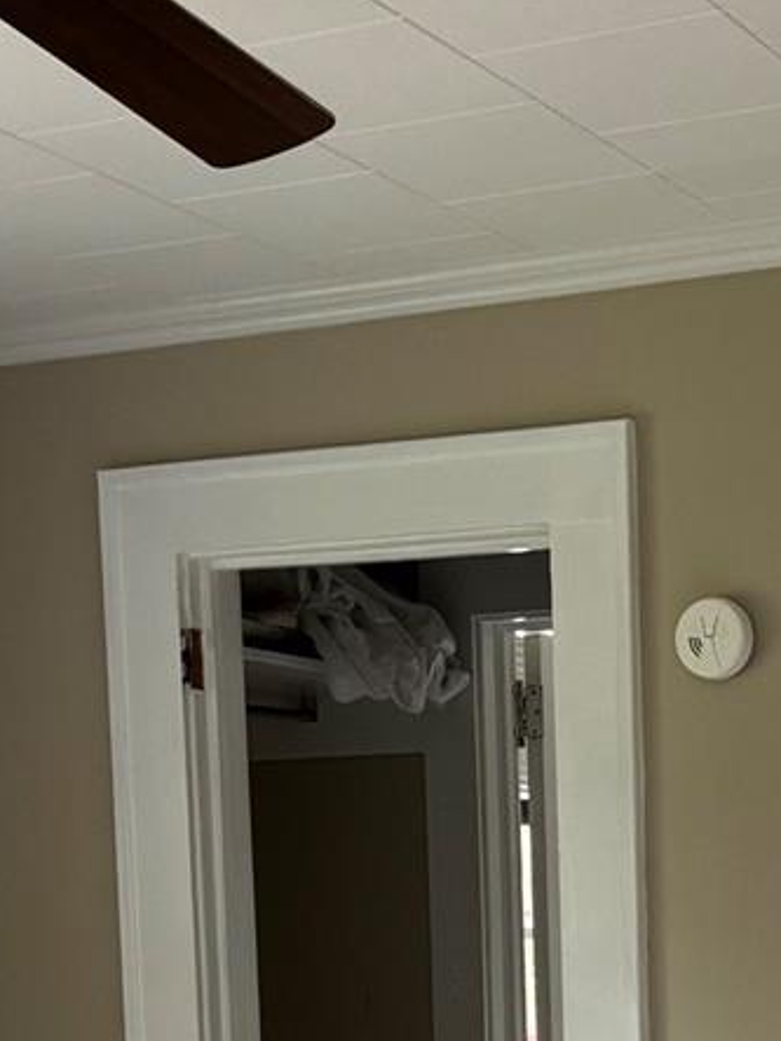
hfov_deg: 16.1
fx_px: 2707
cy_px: 1229
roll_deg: +0.5
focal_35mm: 90
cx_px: 767
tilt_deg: -4.9
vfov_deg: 20.5
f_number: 1.6
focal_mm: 5.96
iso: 125
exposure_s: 1/62
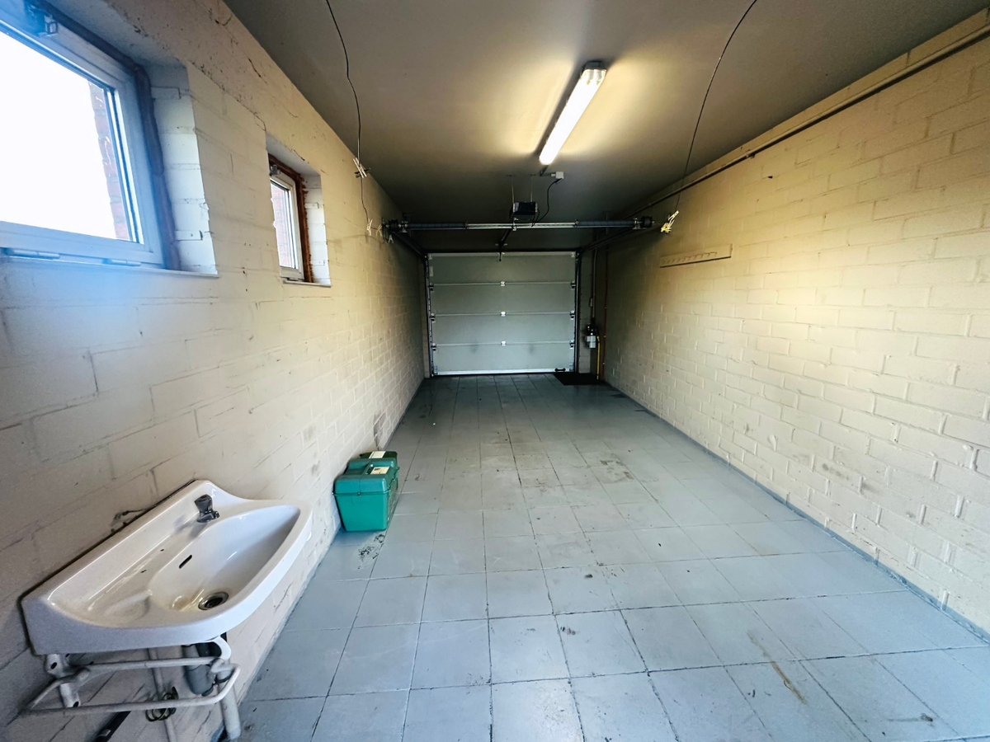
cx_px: 495
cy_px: 371
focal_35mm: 14
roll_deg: +1.6
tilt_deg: -11.7
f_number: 2.2
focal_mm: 2.22
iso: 320
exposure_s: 1/100
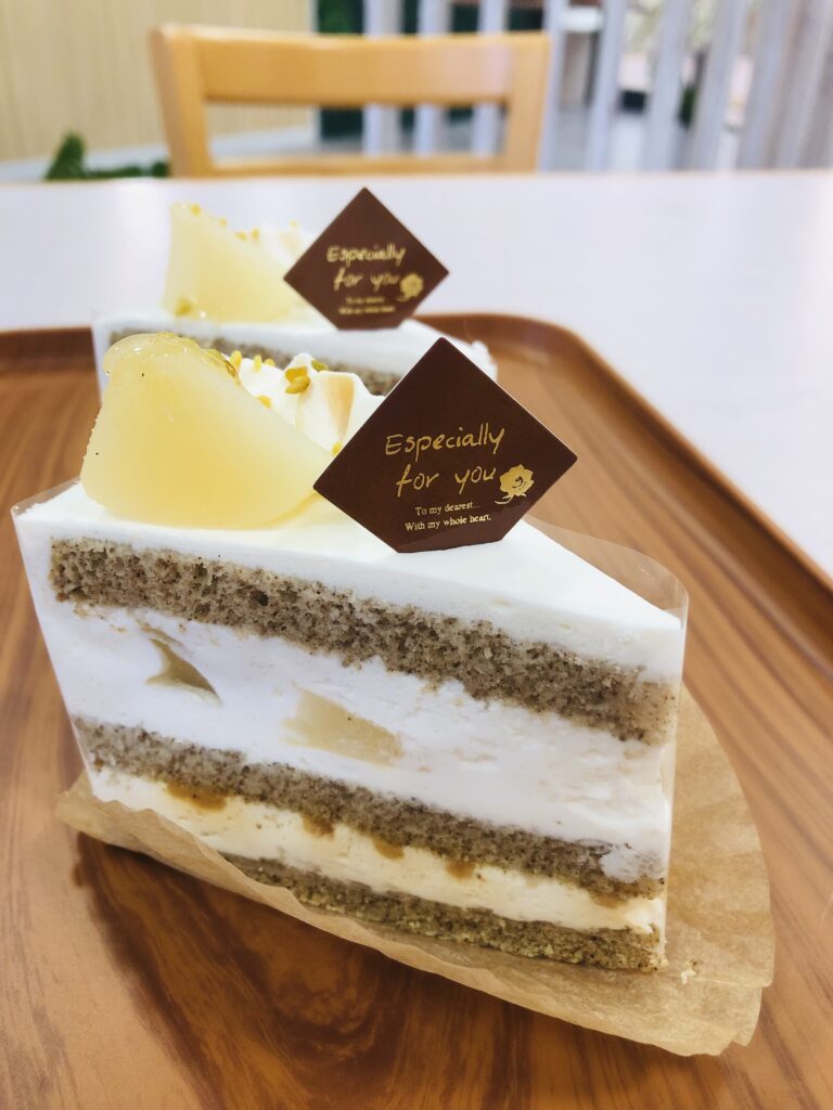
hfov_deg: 49.7
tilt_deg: -32.4
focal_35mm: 28
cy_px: 555
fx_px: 898
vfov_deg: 63.4
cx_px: 416
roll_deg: -2.2
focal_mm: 4
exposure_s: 1/30
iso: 32
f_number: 1.8
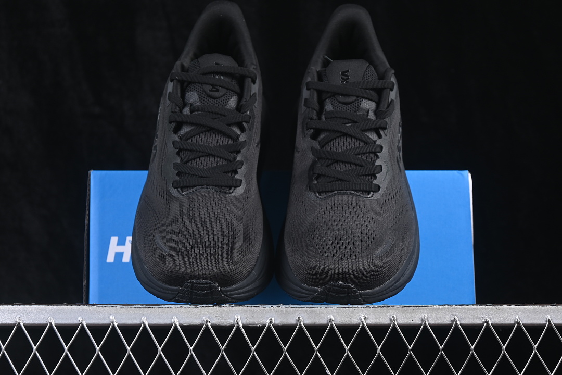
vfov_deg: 18.2
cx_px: 281
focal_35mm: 75
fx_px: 1171
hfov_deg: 27.0
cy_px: 188
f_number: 6.3
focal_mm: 50
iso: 160
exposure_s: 1/60
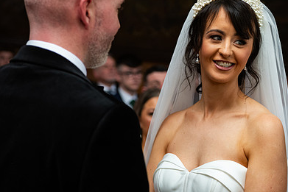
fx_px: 736
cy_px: 88
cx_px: 189
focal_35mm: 92
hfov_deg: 22.1
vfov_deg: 14.9
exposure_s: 1/160
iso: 800
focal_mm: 62
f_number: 3.5
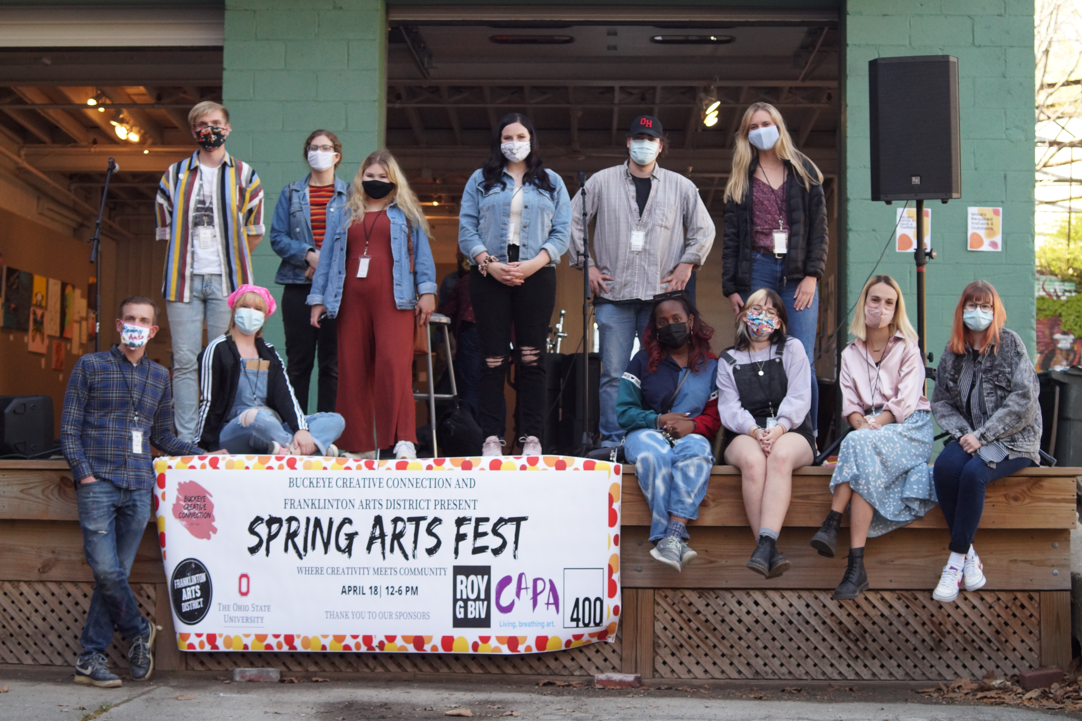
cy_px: 360
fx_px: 2028
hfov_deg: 29.9
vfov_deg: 20.1
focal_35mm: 68
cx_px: 541
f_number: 4
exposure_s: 1/400
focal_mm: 45
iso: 800
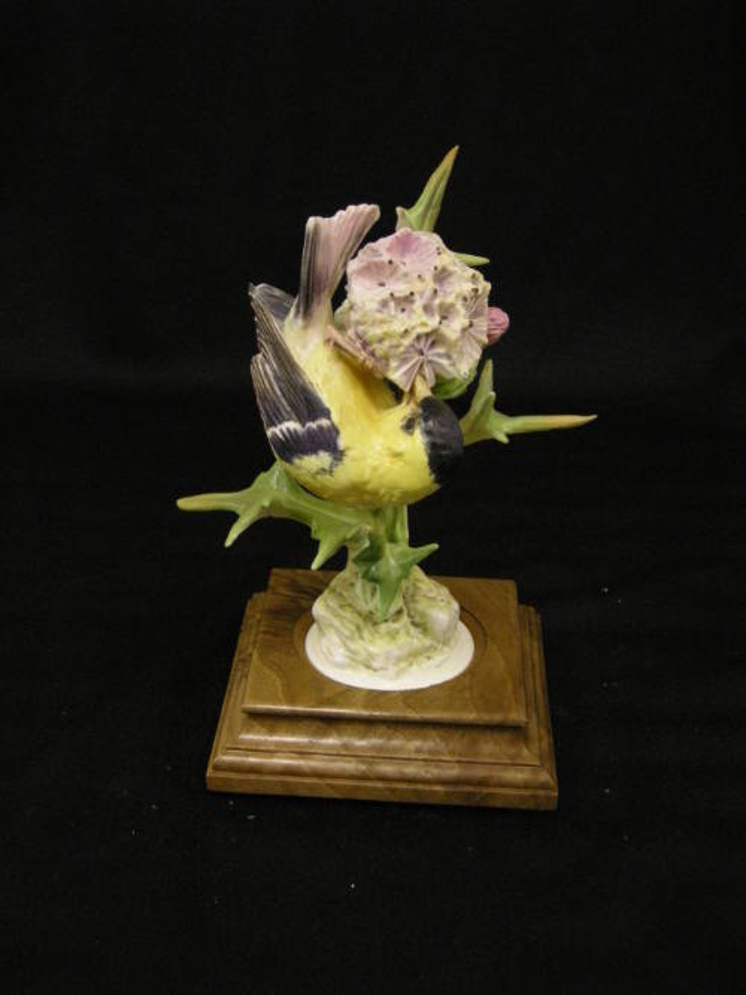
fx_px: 1380
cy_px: 498
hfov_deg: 30.3
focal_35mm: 48
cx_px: 373
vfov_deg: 39.7
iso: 400
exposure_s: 1/15
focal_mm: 10.1
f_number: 3.4
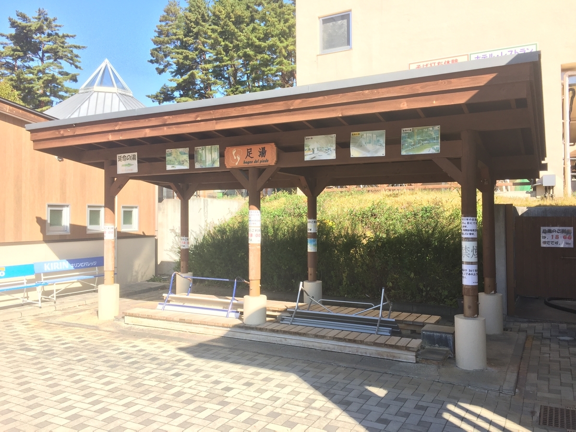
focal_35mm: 29
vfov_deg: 48.2
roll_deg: -0.3
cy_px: 216
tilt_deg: -2.5
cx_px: 288
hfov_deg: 61.7
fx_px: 483
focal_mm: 4.15
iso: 32
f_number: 2.2
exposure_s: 1/608
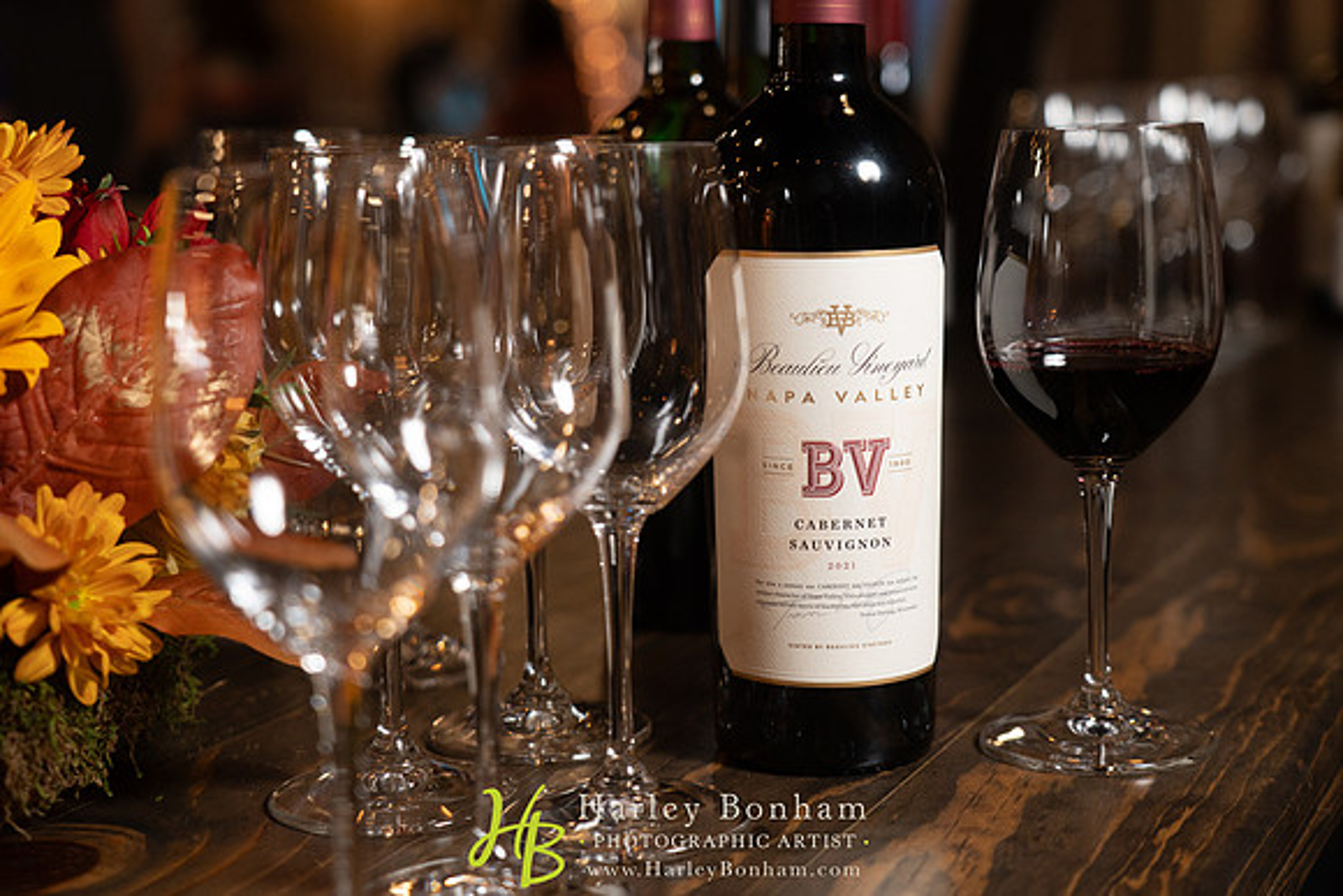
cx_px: 672
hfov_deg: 32.9
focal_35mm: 61
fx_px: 2276
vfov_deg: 22.3
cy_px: 448
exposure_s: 1/100
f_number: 4
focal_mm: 61
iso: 1250
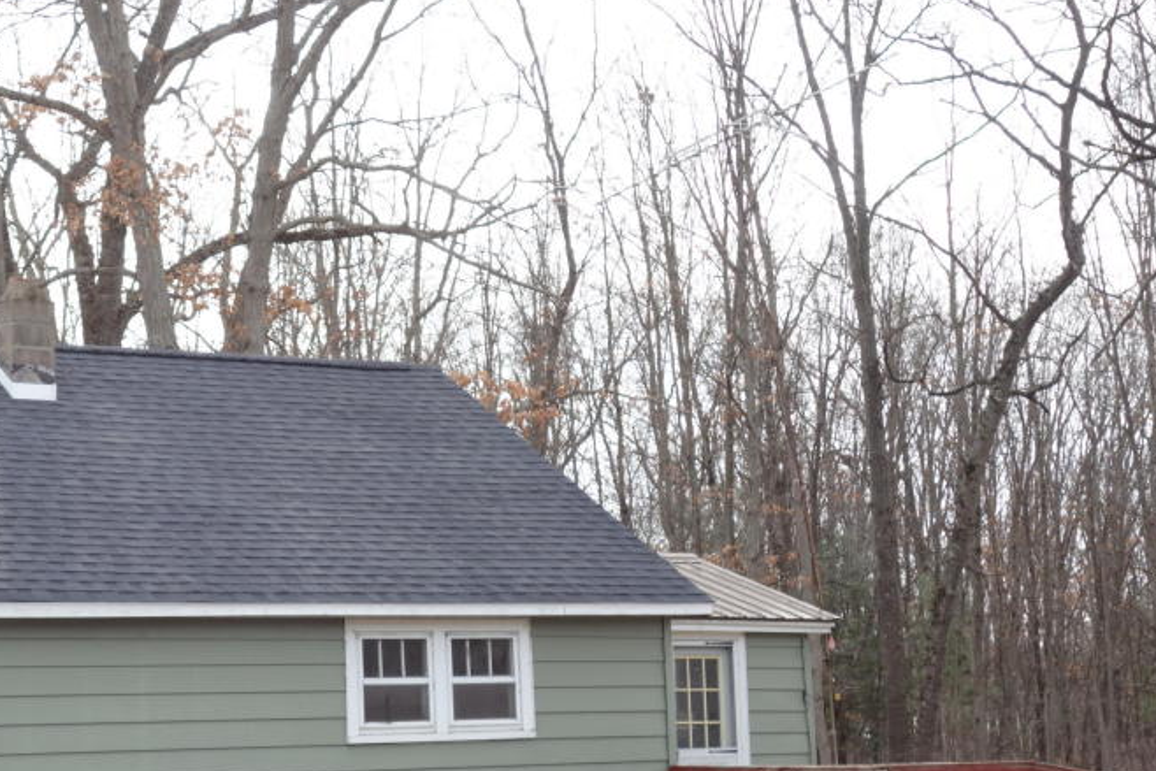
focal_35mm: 70
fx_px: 2248
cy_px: 567
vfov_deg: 19.3
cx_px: 186
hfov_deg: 28.1
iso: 125
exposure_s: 1/125
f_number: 5.6
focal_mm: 14.75
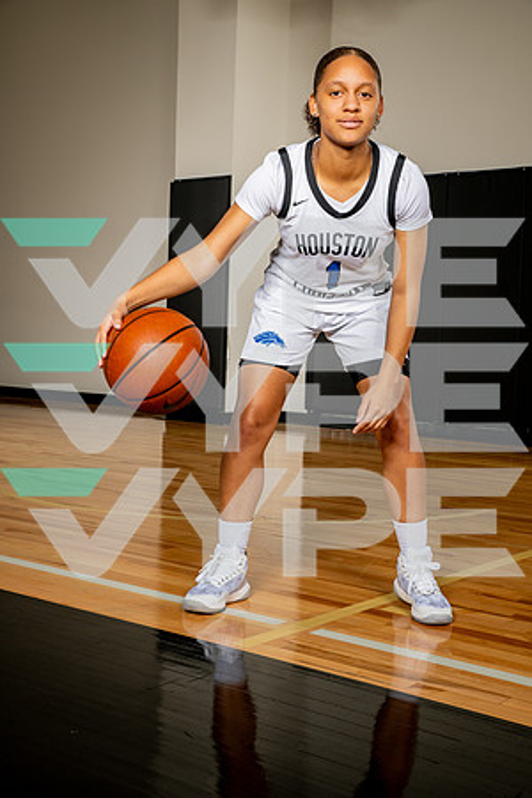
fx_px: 1153
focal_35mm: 52
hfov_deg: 26.0
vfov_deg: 38.2
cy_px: 399
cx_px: 266
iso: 250
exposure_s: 1/500
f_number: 8
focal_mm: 52
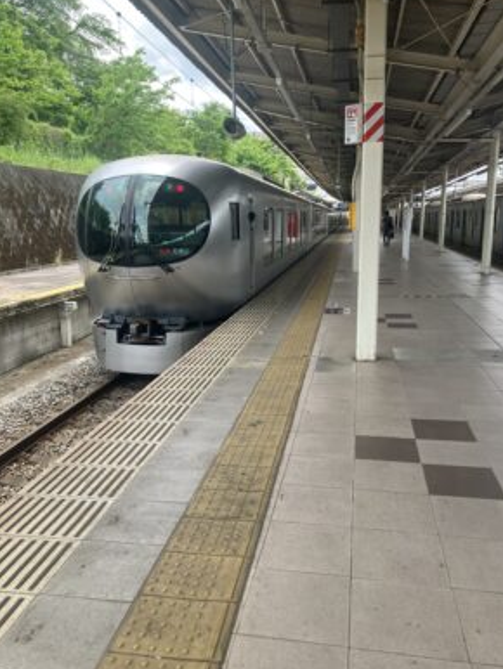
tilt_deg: -10.8
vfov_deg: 61.6
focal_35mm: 29
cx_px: 255
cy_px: 328
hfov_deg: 48.3
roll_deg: -1.2
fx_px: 561
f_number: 1.8
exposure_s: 1/303
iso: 32
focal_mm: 3.99
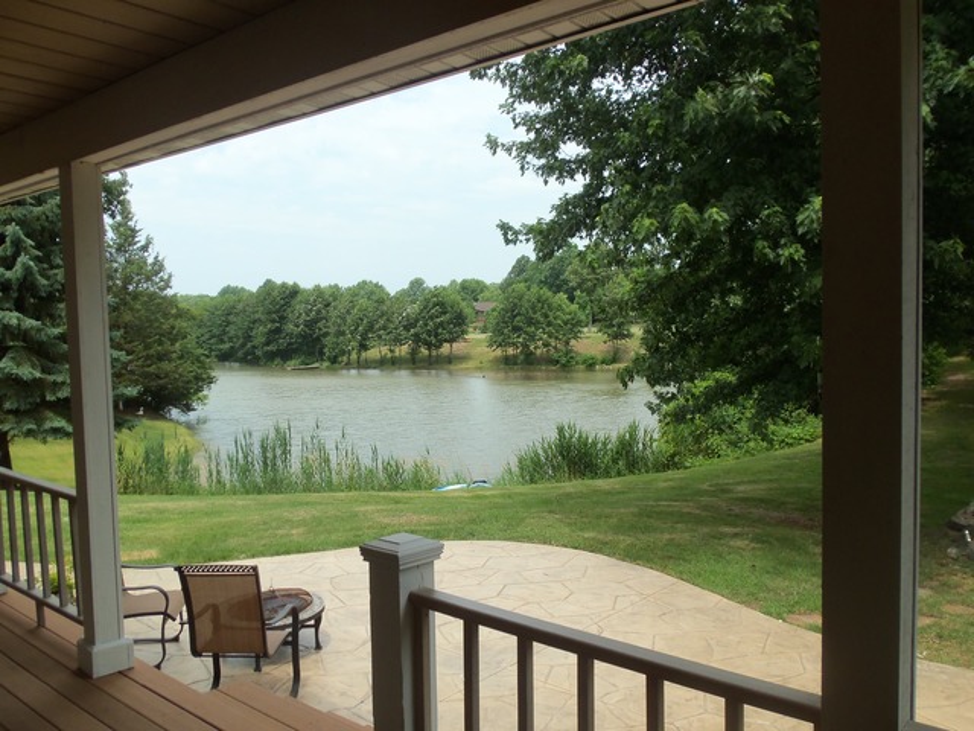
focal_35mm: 29
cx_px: 487
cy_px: 366
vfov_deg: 48.2
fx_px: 816
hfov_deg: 61.7
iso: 80
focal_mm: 5.2
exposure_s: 1/640
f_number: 3.4
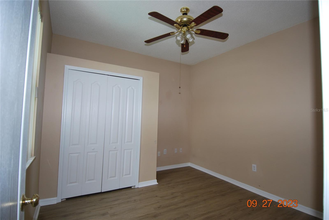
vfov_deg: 67.5
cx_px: 164
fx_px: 165
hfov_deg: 89.9
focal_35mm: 18
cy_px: 110
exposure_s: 1/60
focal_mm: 12
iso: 200
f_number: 4
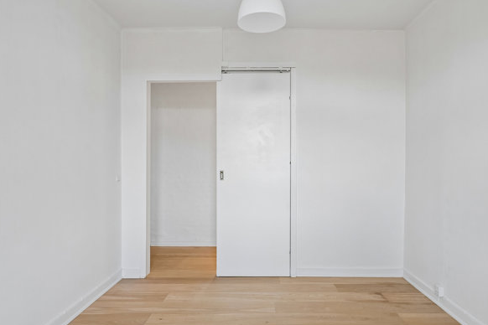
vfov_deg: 57.2
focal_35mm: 22
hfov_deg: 77.8
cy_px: 175
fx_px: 298
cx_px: 289
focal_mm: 16
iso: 400
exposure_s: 1/20
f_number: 6.3
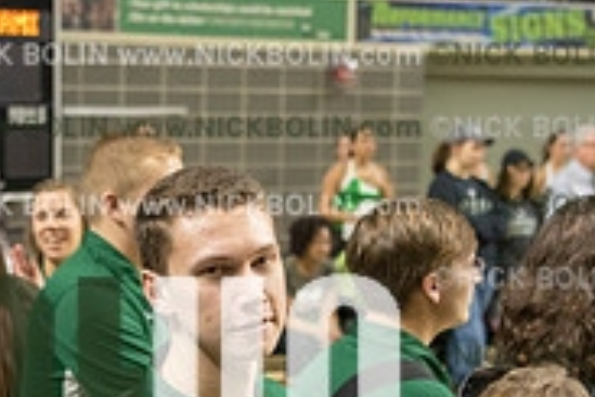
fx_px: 1834
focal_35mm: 111
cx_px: 169
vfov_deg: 12.1
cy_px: 431
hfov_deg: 18.3
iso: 2500
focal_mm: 35
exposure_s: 1/400
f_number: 2.8
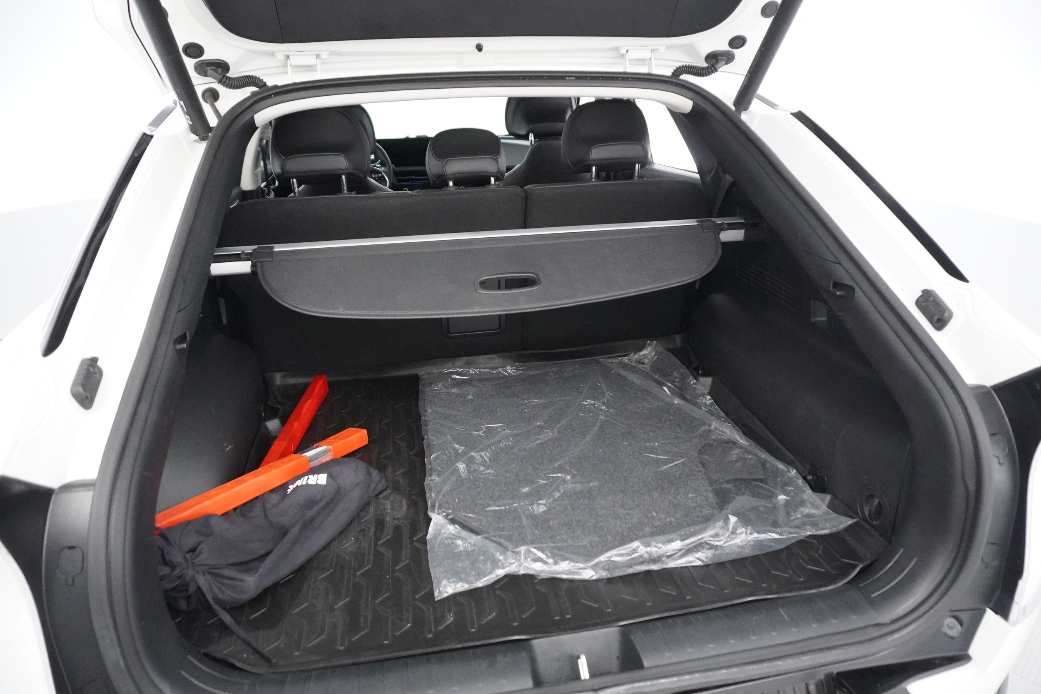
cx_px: 520
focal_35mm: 24
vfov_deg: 53.1
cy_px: 347
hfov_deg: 73.7
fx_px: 694
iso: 6400
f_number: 3.5
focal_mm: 16
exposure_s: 1/125
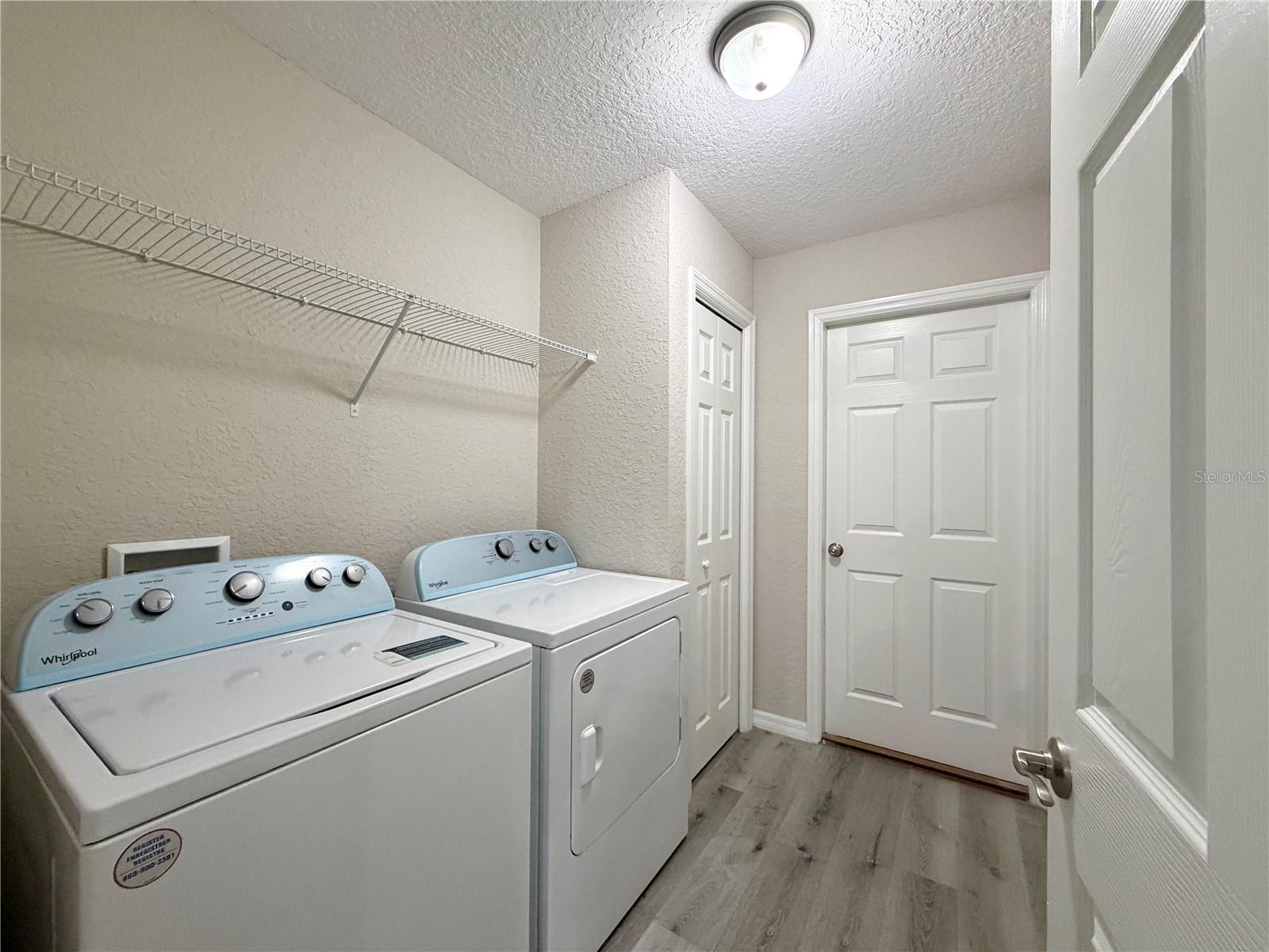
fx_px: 513
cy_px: 476
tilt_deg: +0.1
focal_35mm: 14
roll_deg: -0.3
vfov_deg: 85.7
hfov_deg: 102.1
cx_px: 634
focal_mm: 2.22
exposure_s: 1/60
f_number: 2.2
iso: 400
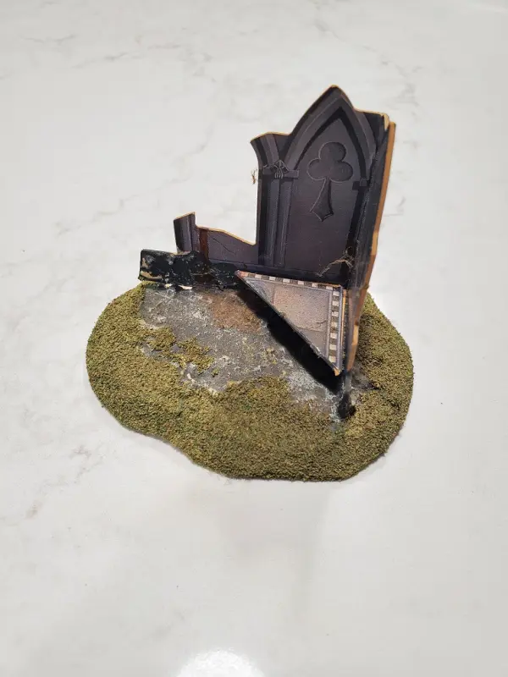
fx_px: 509
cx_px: 254
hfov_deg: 53.1
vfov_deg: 67.3
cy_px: 338
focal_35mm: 26
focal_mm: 4.3
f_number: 2.4
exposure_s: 1/59
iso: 160
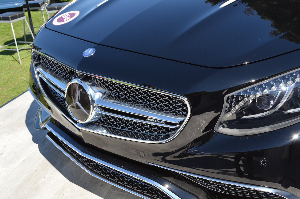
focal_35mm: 44
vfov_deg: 30.7
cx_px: 150
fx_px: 362
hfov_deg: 45.0
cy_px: 100
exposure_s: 1/250
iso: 180
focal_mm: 29
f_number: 8
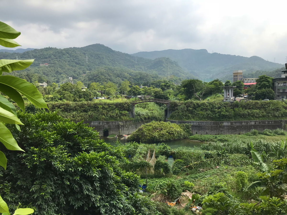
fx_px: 232
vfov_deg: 49.7
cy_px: 108
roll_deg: +1.0
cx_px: 144
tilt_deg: -3.3
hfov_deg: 63.4
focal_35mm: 28
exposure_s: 1/1880
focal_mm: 3.99
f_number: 1.8
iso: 20
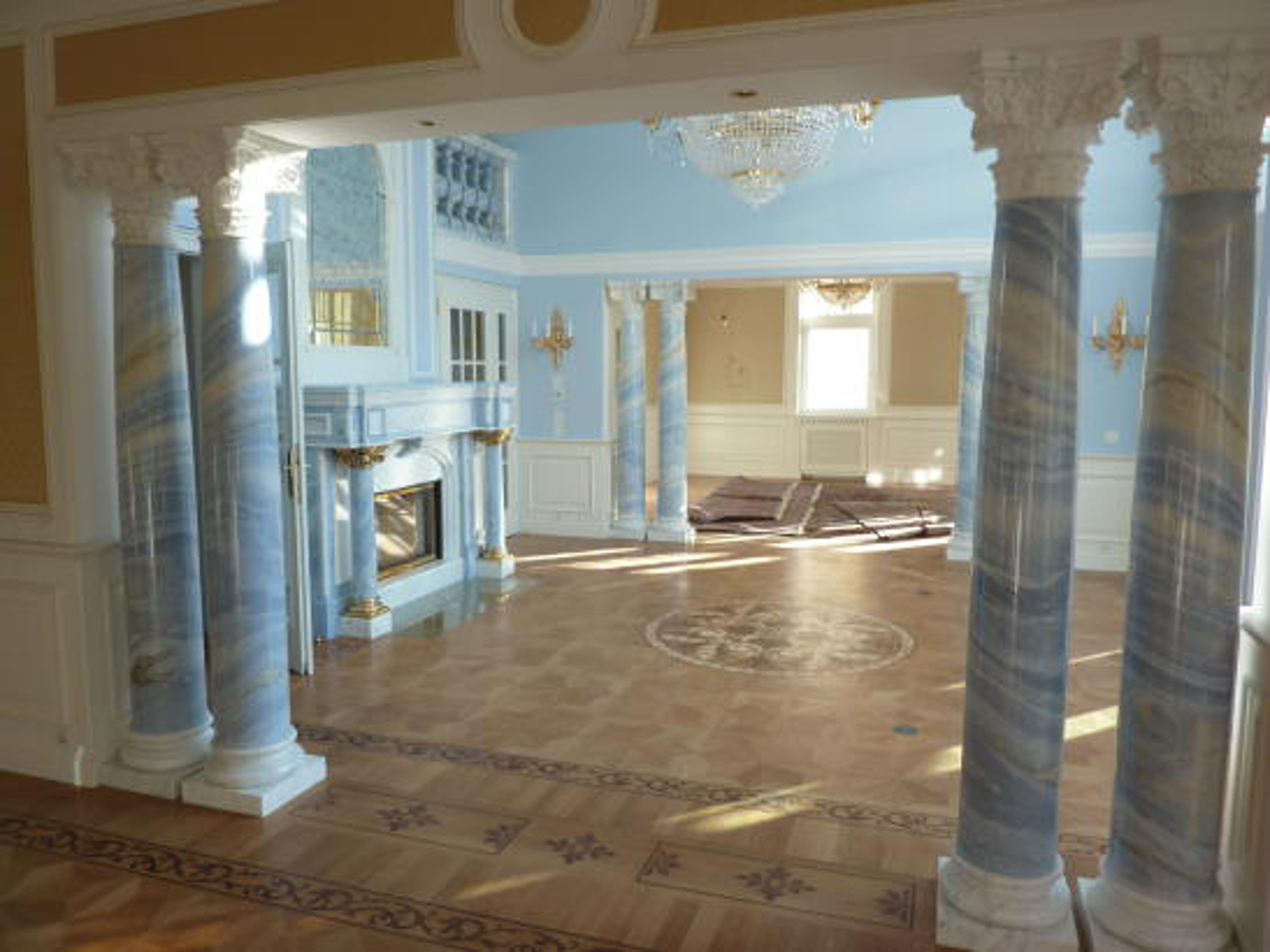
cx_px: 635
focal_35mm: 25
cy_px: 476
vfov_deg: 54.9
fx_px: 917
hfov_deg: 69.4
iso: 80
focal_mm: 4.1
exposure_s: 1/40
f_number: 3.3
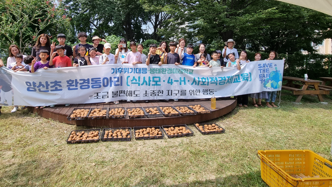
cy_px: 55
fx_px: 150
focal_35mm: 17
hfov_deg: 95.6
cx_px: 150
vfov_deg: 61.6
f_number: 2.2
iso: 50
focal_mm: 2.2
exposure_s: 1/848
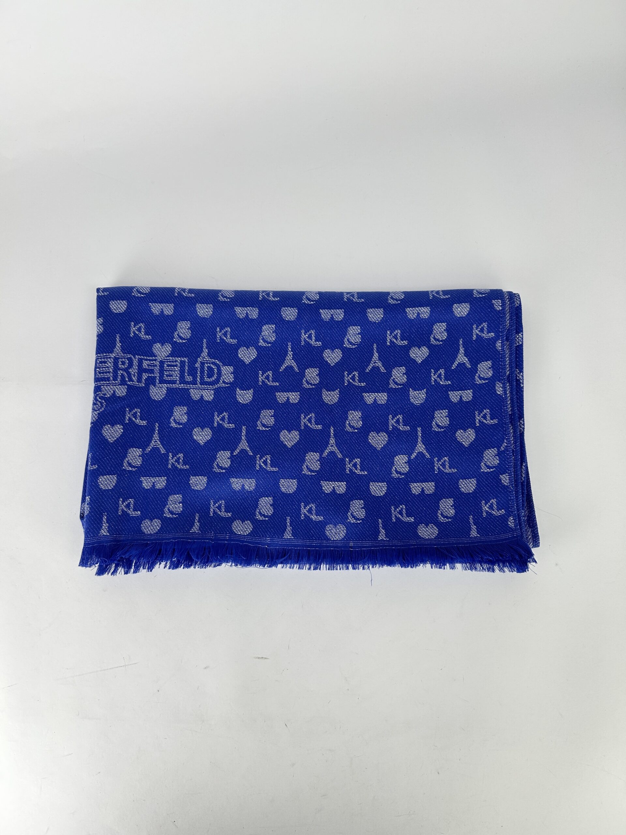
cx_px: 313
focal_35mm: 26
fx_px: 627
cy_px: 418
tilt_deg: -77.9
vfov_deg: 67.3
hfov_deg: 53.1
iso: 32
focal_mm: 5.7
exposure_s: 1/111
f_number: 1.5
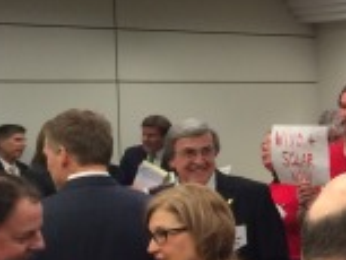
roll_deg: +3.2
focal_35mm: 121
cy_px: 127
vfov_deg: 12.3
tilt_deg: -1.4
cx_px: 620
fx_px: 1210
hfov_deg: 14.4
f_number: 2.2
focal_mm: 4.15
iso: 100
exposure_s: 1/30
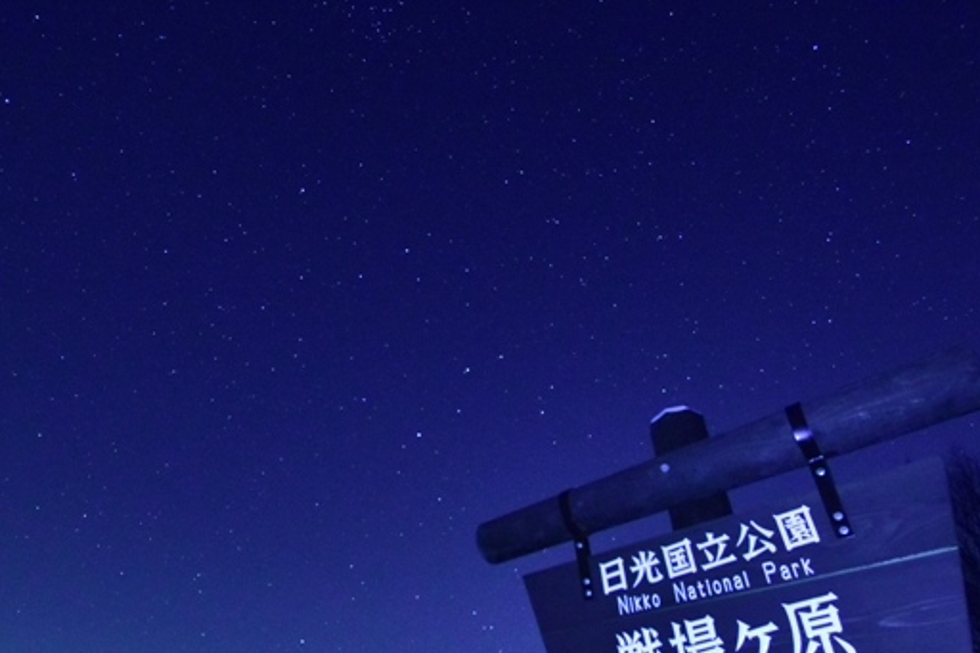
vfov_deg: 61.9
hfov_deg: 86.9
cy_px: 465
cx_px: 473
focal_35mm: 19
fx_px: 517
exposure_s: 15
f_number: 4.5
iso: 3200
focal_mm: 8
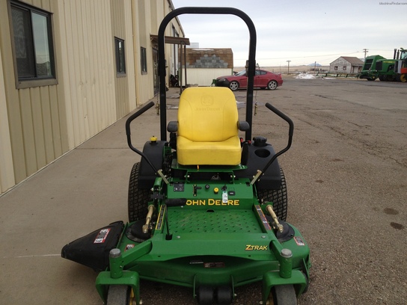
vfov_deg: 40.7
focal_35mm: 35
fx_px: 412
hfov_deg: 52.6
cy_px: 152
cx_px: 204
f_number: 2.4
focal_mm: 4.28
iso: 50
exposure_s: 1/606
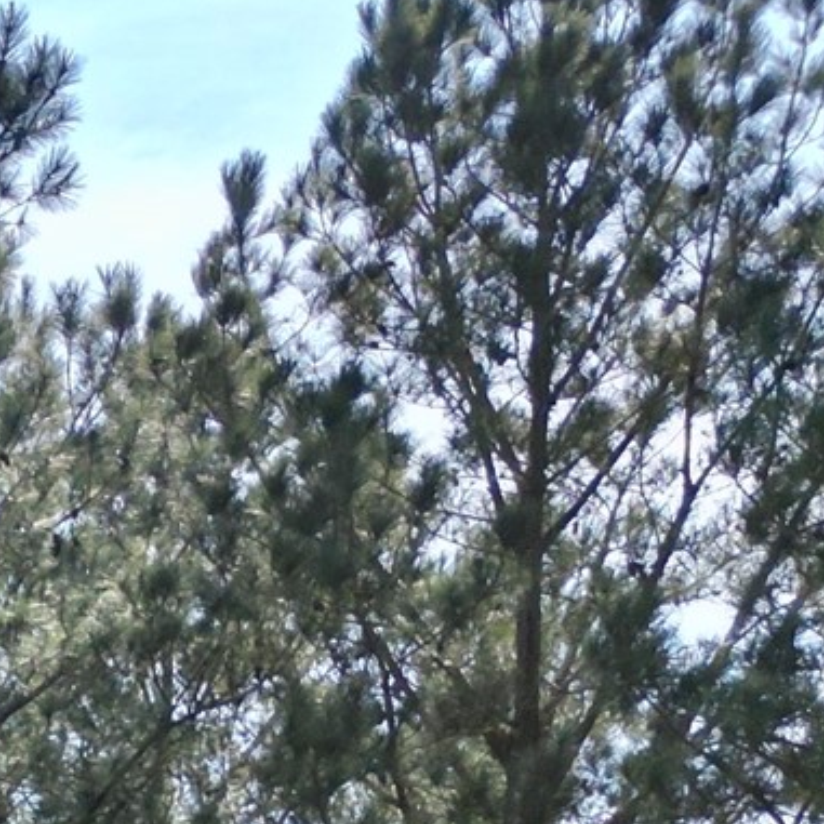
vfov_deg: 13.3
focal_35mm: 114
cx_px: -997
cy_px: 1603
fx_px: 3070
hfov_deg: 12.7
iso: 100
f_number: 1.7
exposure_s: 1/2500
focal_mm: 6.72
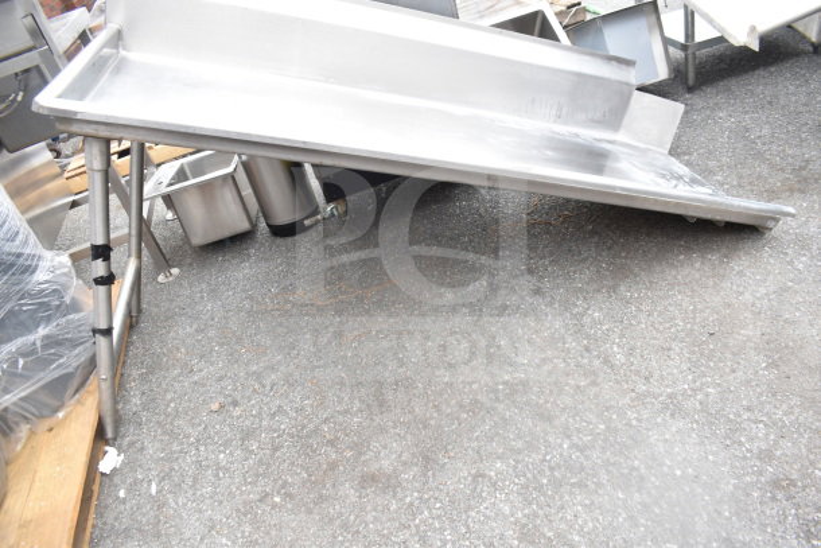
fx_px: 616
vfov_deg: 48.0
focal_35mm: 27
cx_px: 410
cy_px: 274
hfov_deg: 67.4
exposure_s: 1/80
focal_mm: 18
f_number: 4.5
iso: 200
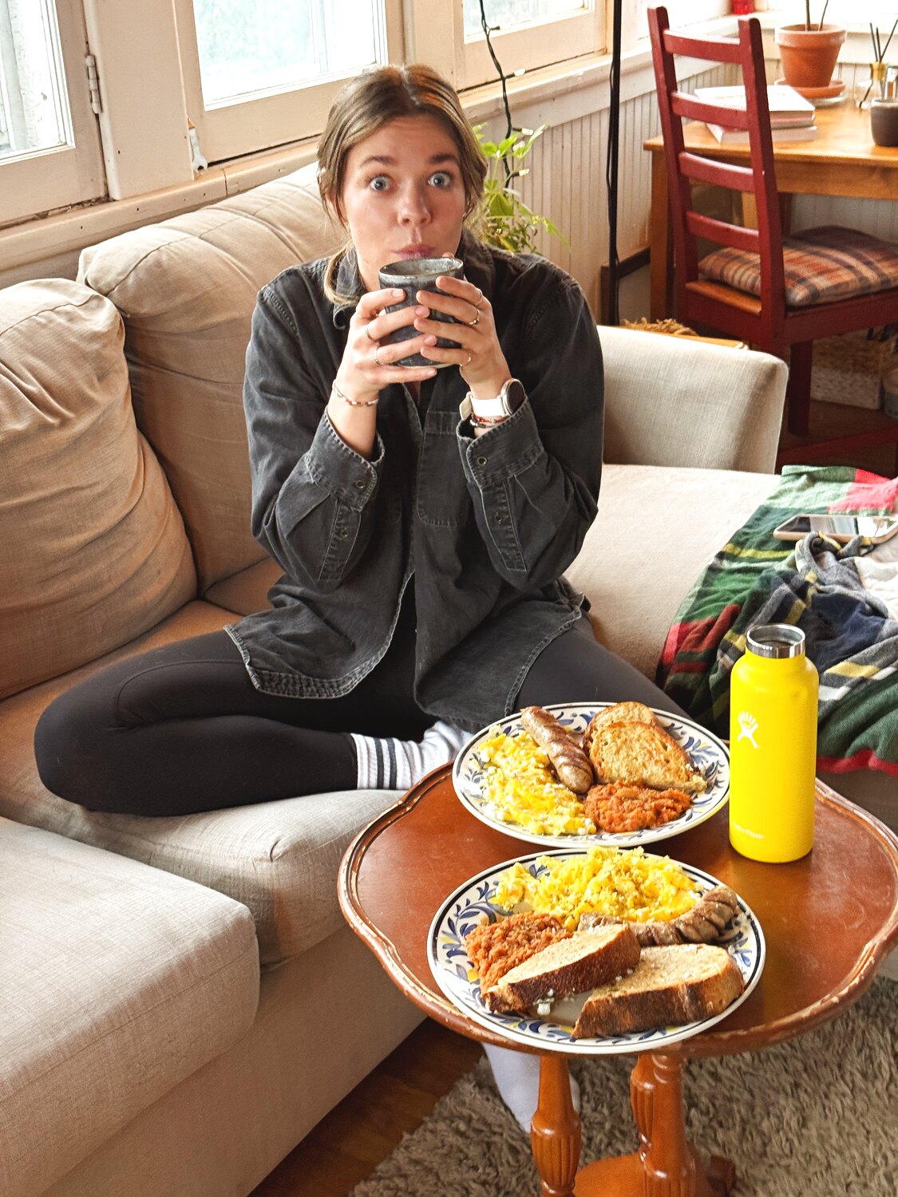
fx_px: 1660
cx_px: 449
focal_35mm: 48
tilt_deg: -24.0
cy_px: 598
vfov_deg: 39.7
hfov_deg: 30.3
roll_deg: +2.2
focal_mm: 6.76
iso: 250
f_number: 1.78
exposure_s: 1/40
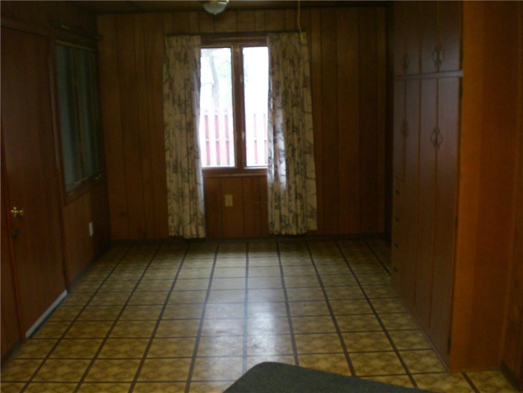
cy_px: 196
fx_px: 574
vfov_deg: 37.7
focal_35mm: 38
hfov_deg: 49.0
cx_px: 262
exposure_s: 1/10
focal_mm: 6.3
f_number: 3.1
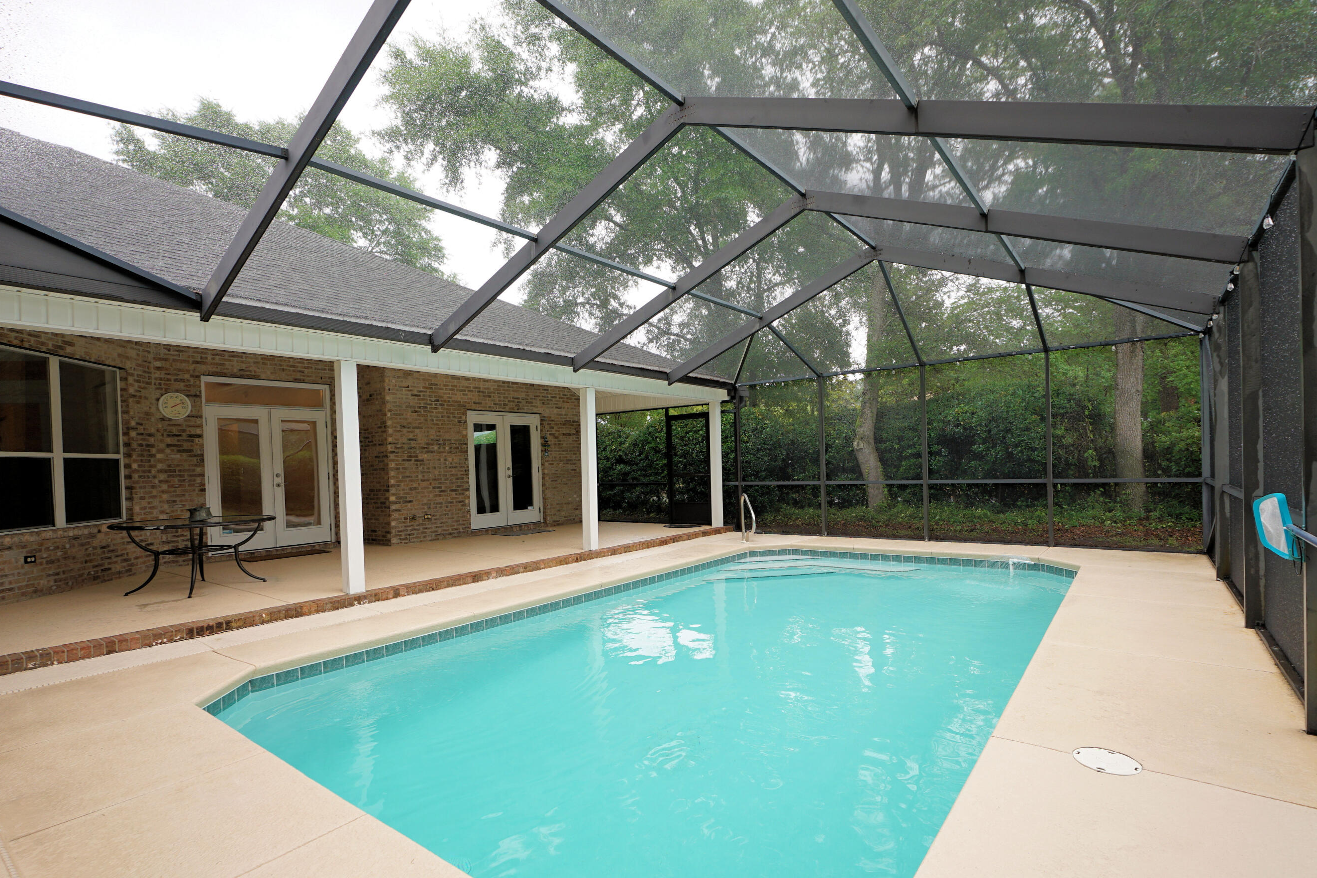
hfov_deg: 93.0
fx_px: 622
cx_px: 715
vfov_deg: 70.3
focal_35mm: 17
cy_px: 480
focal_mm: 10
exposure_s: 1/60
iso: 100
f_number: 4
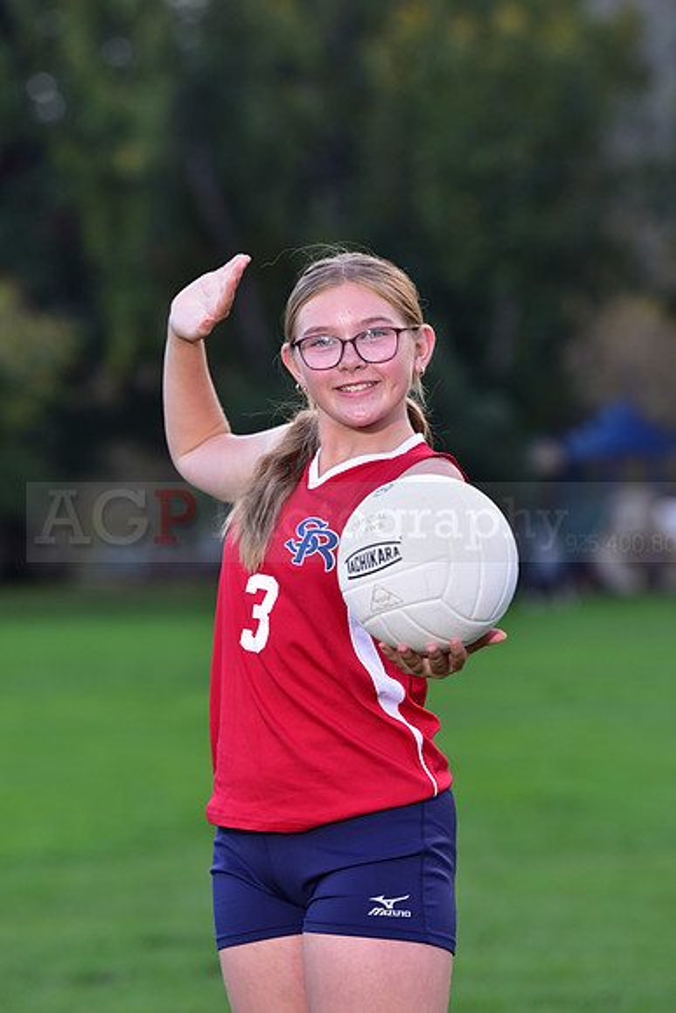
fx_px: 4926
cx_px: 338
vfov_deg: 11.7
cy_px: 506
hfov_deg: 7.9
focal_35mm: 175
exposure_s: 1/250
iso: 400
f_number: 4.5
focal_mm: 175
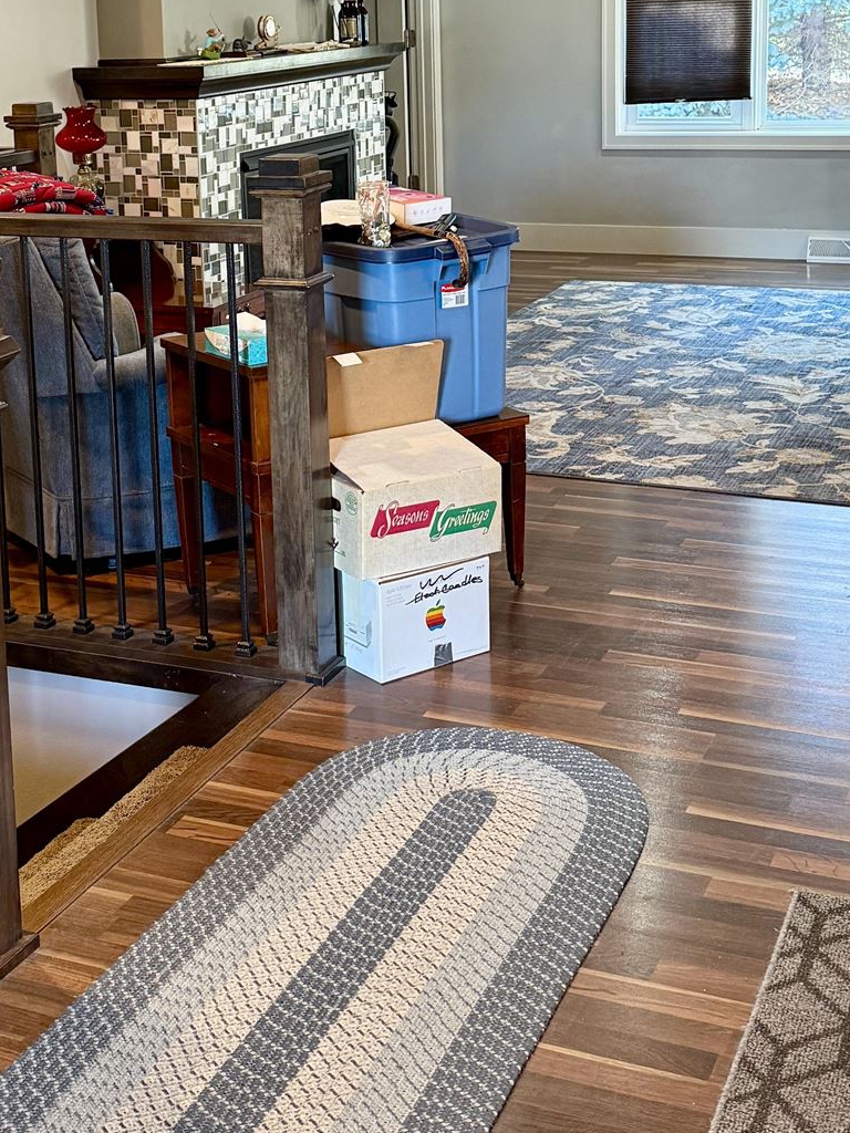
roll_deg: +1.5
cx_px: 303
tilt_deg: -8.8
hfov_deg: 26.9
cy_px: 257
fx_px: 1768
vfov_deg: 34.6
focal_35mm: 54
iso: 320
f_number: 1.78
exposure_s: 1/60
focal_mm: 6.76
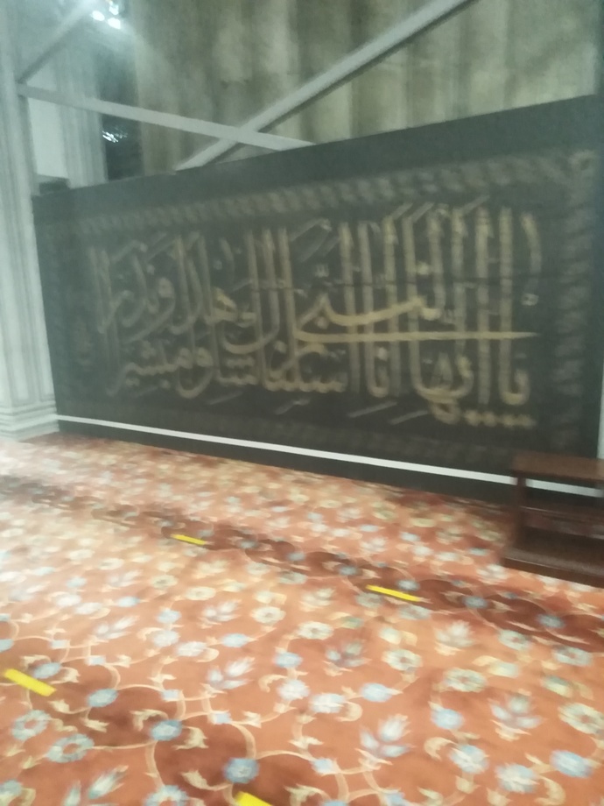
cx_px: 302
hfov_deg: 53.1
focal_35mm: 26
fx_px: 605
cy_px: 403
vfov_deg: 67.3
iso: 2514
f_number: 2.2
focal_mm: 3.46
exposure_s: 1/12
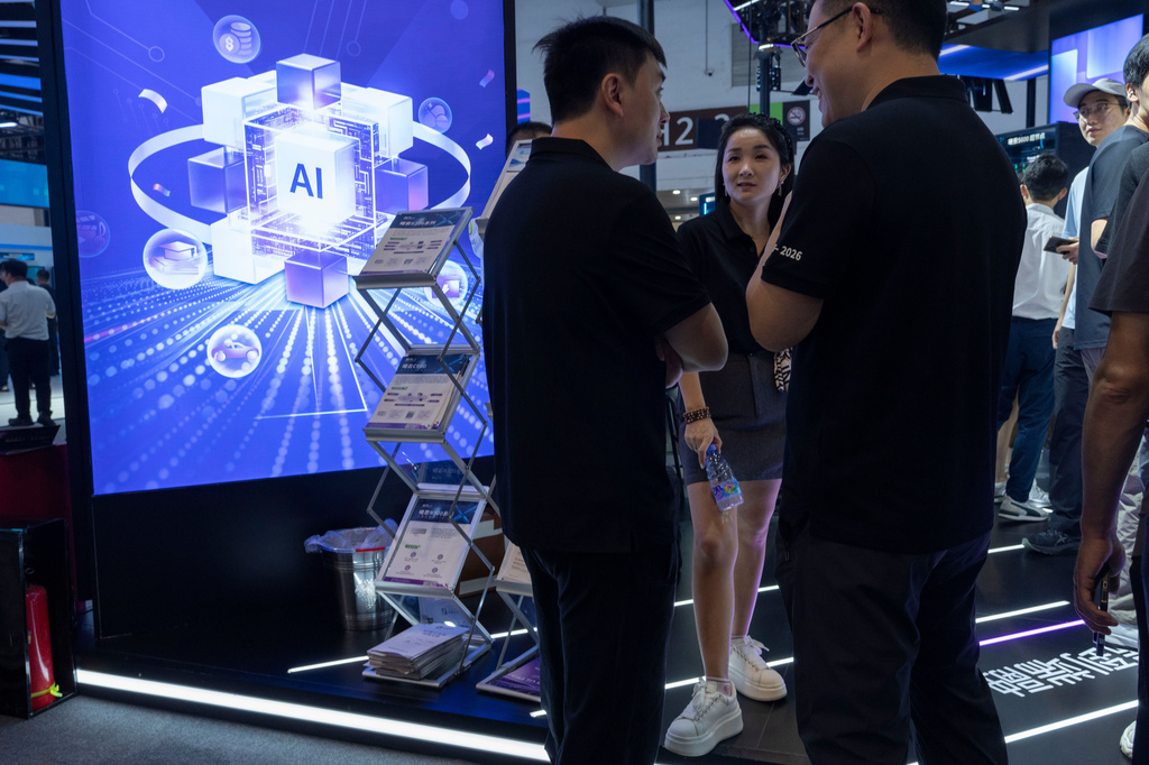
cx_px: 574
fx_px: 925
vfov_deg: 44.9
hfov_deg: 63.7
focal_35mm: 29
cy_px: 382
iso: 1600
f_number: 6.3
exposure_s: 1/250
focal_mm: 29
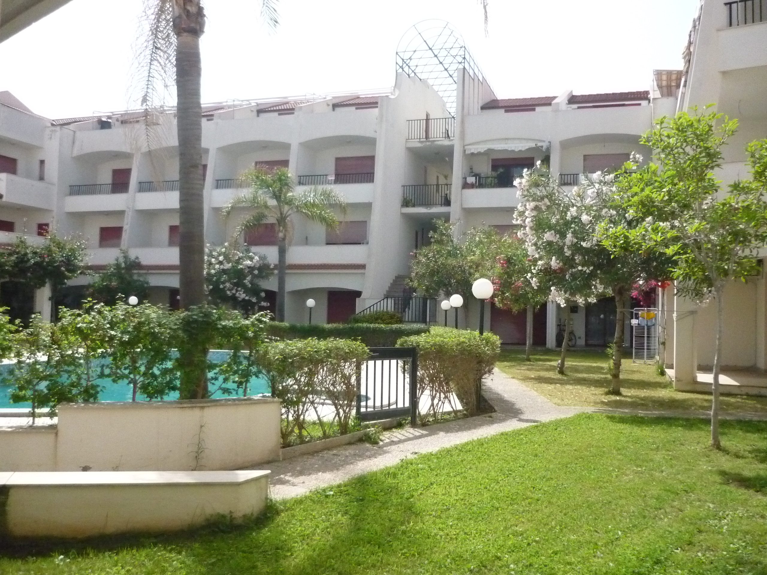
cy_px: 288
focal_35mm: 33
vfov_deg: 42.9
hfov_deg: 55.4
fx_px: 731
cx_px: 384
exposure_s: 1/800
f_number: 8
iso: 800
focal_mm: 5.5
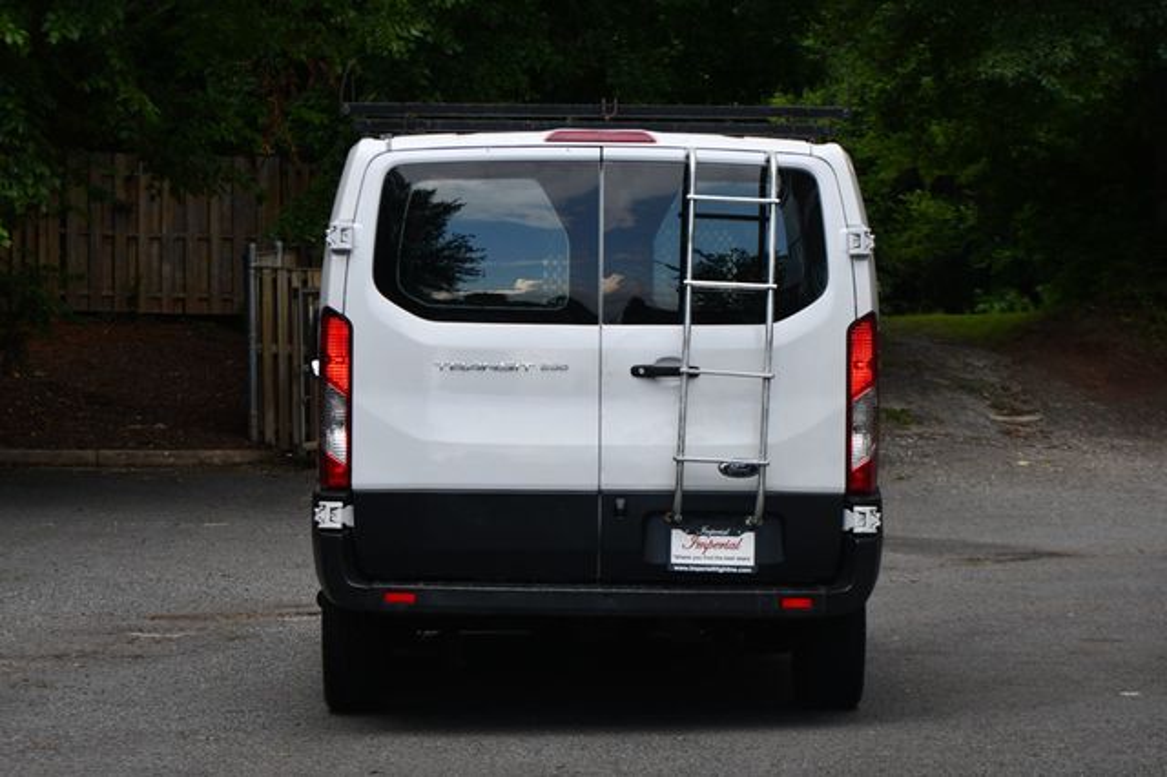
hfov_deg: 19.5
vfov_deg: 13.0
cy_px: 388
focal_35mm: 105
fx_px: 3402
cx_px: 584
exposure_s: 1/250
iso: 200
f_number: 5.6
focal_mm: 70
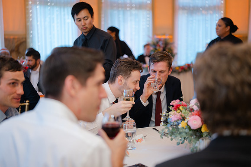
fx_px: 357
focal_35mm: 51
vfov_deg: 26.4
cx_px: 126
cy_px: 84
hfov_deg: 38.8
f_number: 1.8
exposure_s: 1/100
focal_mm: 50
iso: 320
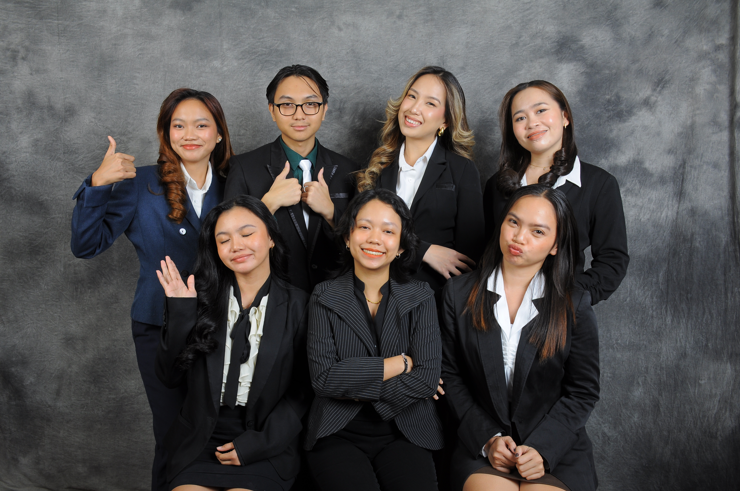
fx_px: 616
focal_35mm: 30
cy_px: 246
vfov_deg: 43.5
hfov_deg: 62.0
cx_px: 370
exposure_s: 1/125
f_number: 7.1
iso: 200
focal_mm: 20
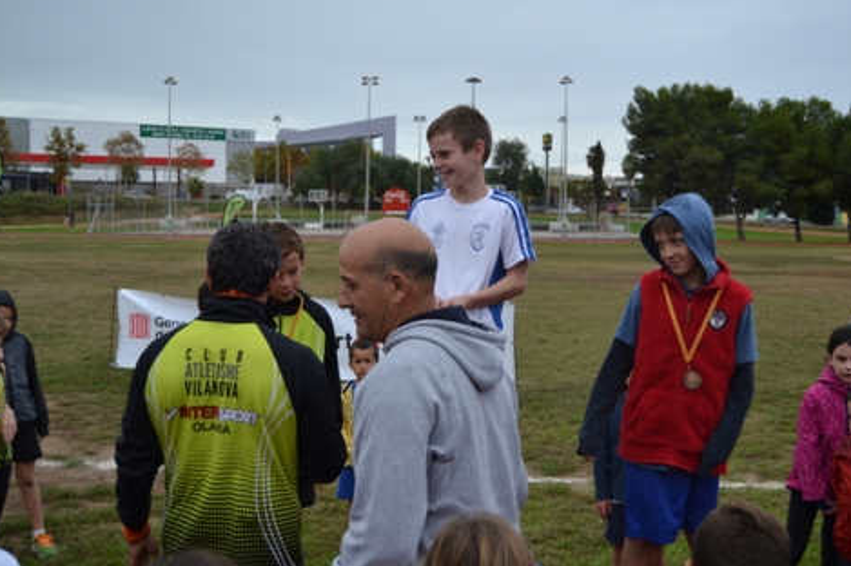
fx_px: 1134
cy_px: 273
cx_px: 445
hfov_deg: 41.1
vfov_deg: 28.0
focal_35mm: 48
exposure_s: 1/800
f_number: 4.2
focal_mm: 30
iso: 400
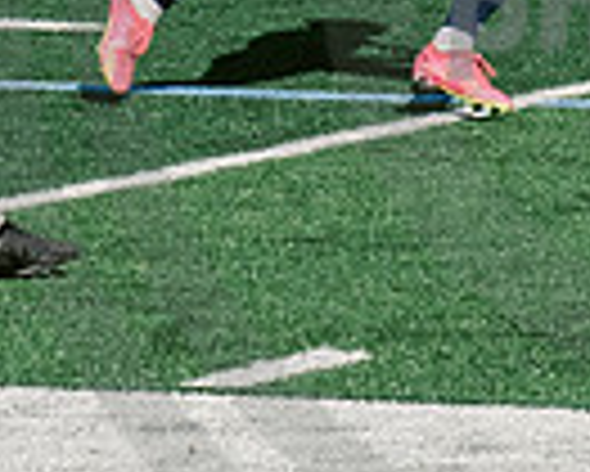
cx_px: 1204
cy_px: -160
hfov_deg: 3.0
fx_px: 11027
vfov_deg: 2.5
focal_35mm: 631
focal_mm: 70
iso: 640
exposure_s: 1/4000
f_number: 5.6
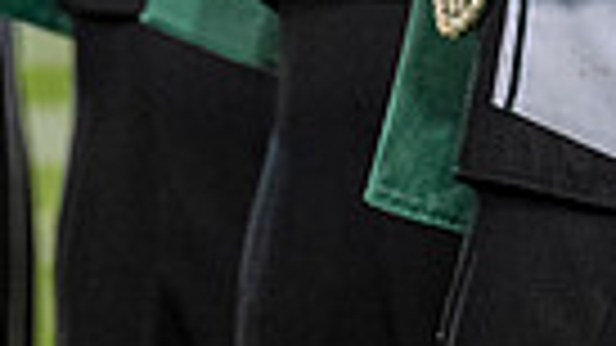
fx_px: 21703
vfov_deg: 0.9
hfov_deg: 1.6
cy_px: -490
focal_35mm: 1329
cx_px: 719
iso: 1000
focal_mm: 200
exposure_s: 1/500
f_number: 2.8
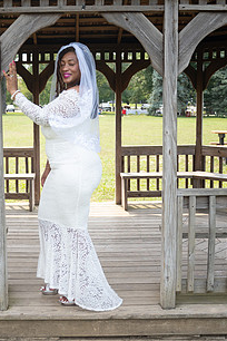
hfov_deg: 25.4
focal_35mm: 53
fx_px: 501
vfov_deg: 37.4
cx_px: 71
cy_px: 145
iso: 800
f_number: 3.7
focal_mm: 35
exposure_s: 1/1600
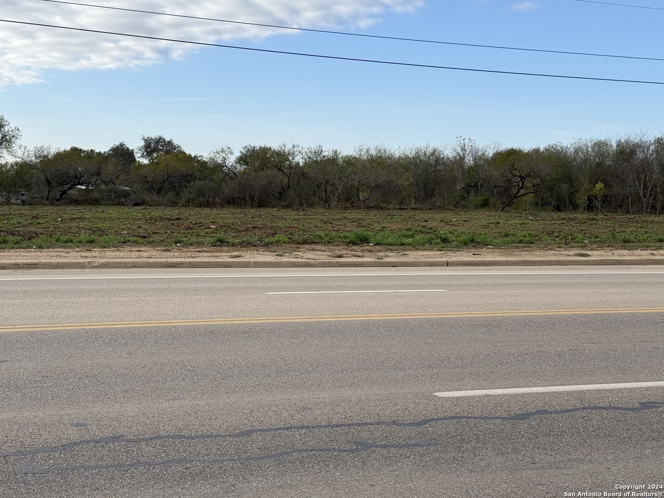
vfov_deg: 30.3
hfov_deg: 39.7
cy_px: 249
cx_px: 332
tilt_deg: -1.6
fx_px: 921
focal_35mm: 48
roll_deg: -0.3
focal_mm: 6.76
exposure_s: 1/2577
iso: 64
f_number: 1.78
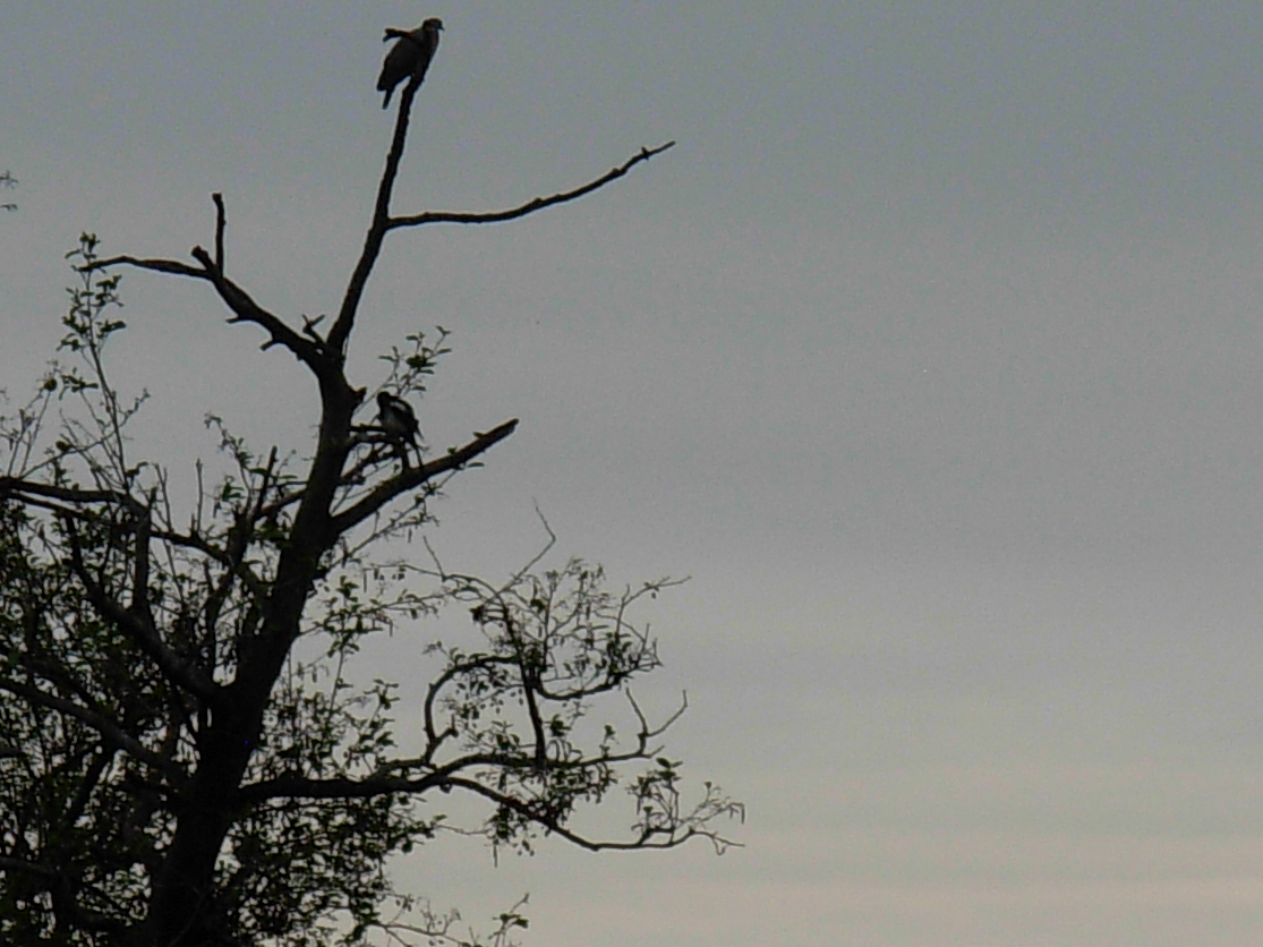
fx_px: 18095
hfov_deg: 4.0
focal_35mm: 496
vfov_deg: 3.0
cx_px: 662
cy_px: 306
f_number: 5
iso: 79
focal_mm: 29.8
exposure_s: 1/558
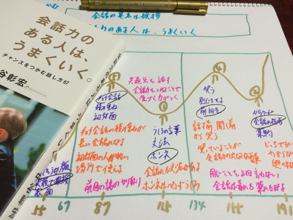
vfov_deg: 48.2
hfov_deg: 61.7
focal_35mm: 29
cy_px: 110
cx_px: 146
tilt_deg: -58.4
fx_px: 245
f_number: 2.2
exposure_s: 1/30
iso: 125
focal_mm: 4.15
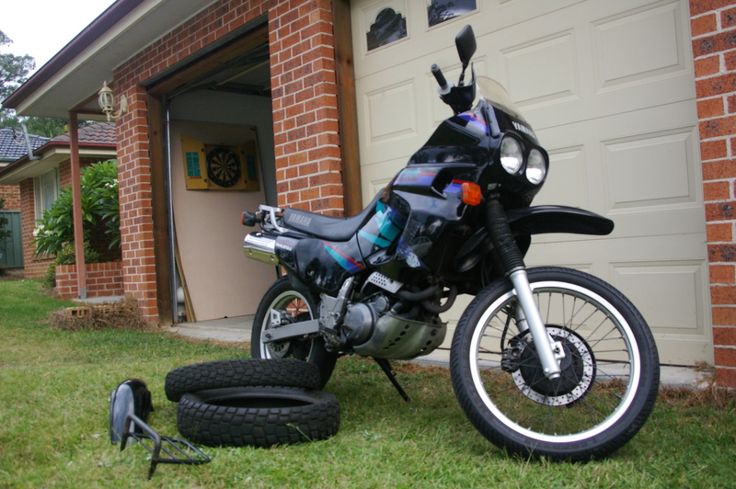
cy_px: 244
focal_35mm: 33
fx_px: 674
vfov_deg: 39.9
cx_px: 368
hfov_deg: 57.3
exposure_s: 1/125
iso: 800
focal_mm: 22
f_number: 6.7
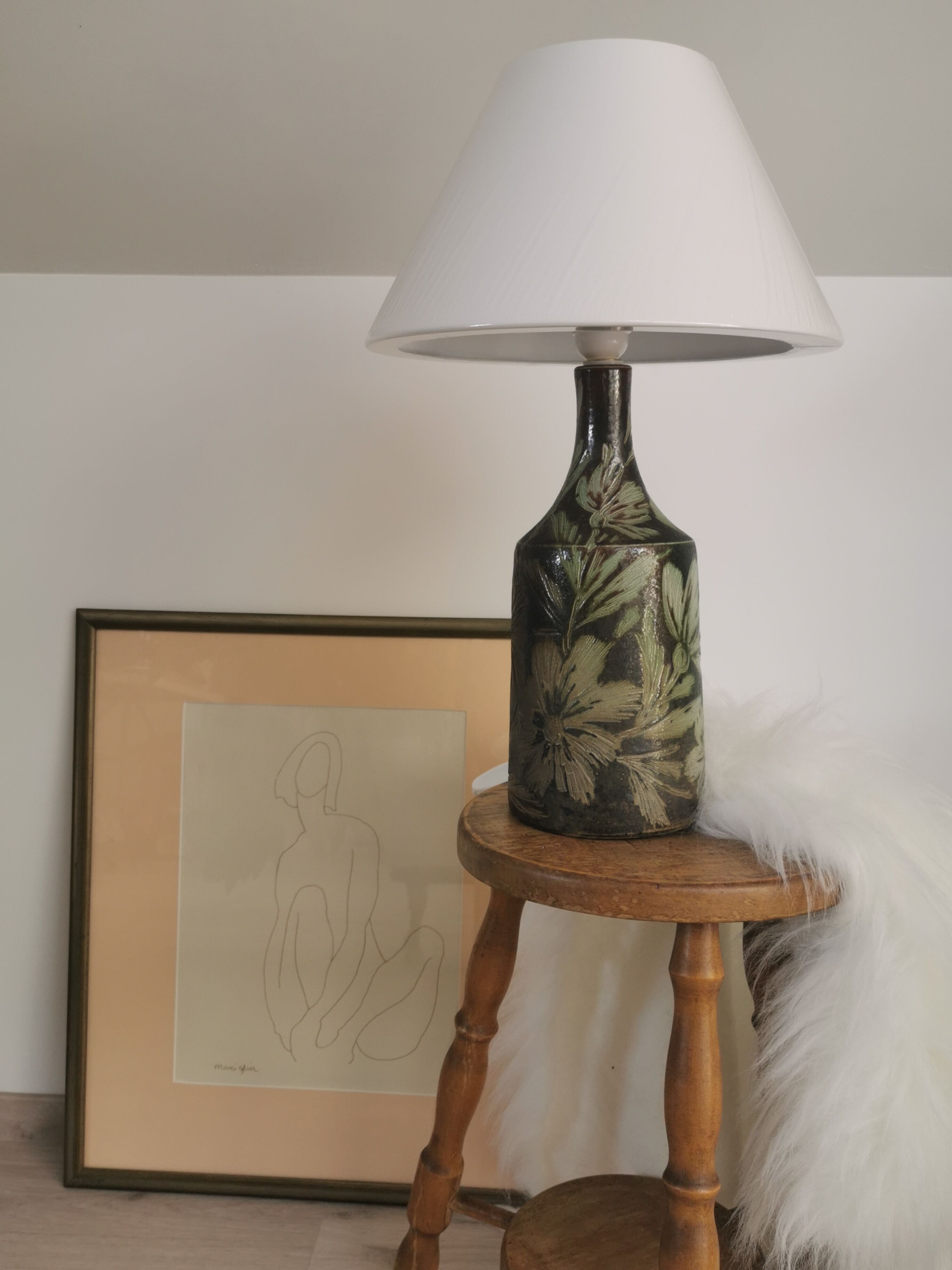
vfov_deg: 58.4
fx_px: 1137
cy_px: 635
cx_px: 476
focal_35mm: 31
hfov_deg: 45.4
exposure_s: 1/156
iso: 50
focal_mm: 5.58
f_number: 1.8
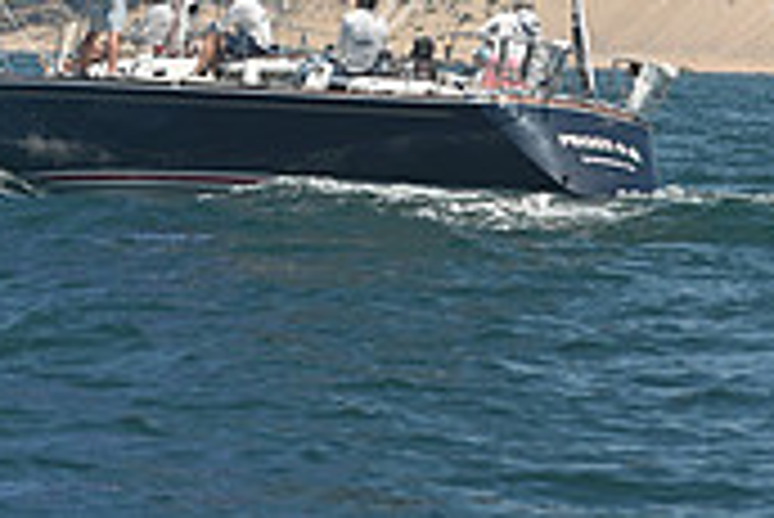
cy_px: -784
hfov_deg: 5.5
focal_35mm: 377
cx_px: 164
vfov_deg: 3.6
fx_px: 8112
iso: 320
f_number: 8
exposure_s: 1/1000
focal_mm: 112
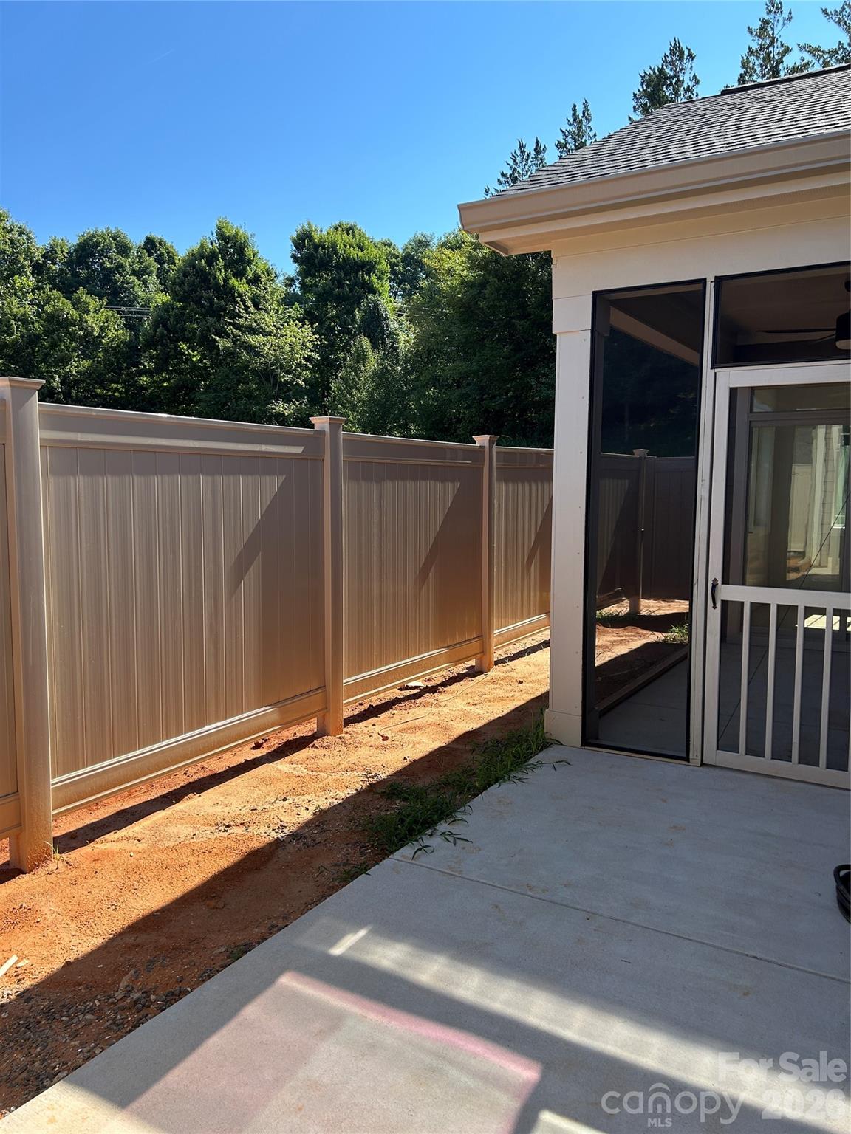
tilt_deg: -5.8
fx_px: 852
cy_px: 567
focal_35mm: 26
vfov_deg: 67.3
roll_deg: -1.1
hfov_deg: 53.1
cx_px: 426
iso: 50
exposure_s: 1/1531
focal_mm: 5.7
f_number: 1.5
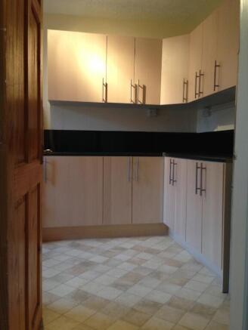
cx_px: 124
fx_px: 315
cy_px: 165
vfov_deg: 55.3
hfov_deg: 43.0
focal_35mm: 33
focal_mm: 4.12
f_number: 2.4
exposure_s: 1/20
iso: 125
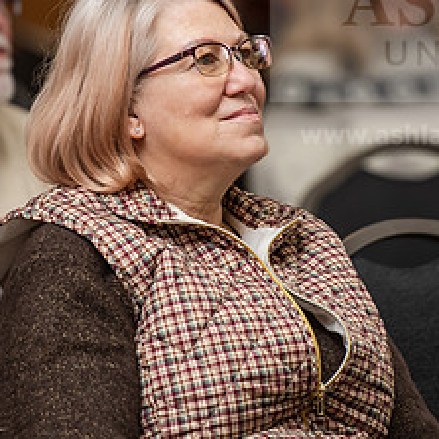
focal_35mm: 443
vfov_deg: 4.0
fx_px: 6356
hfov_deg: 4.0
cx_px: 211
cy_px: 176
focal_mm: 200
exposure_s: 1/125
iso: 800
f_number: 3.2
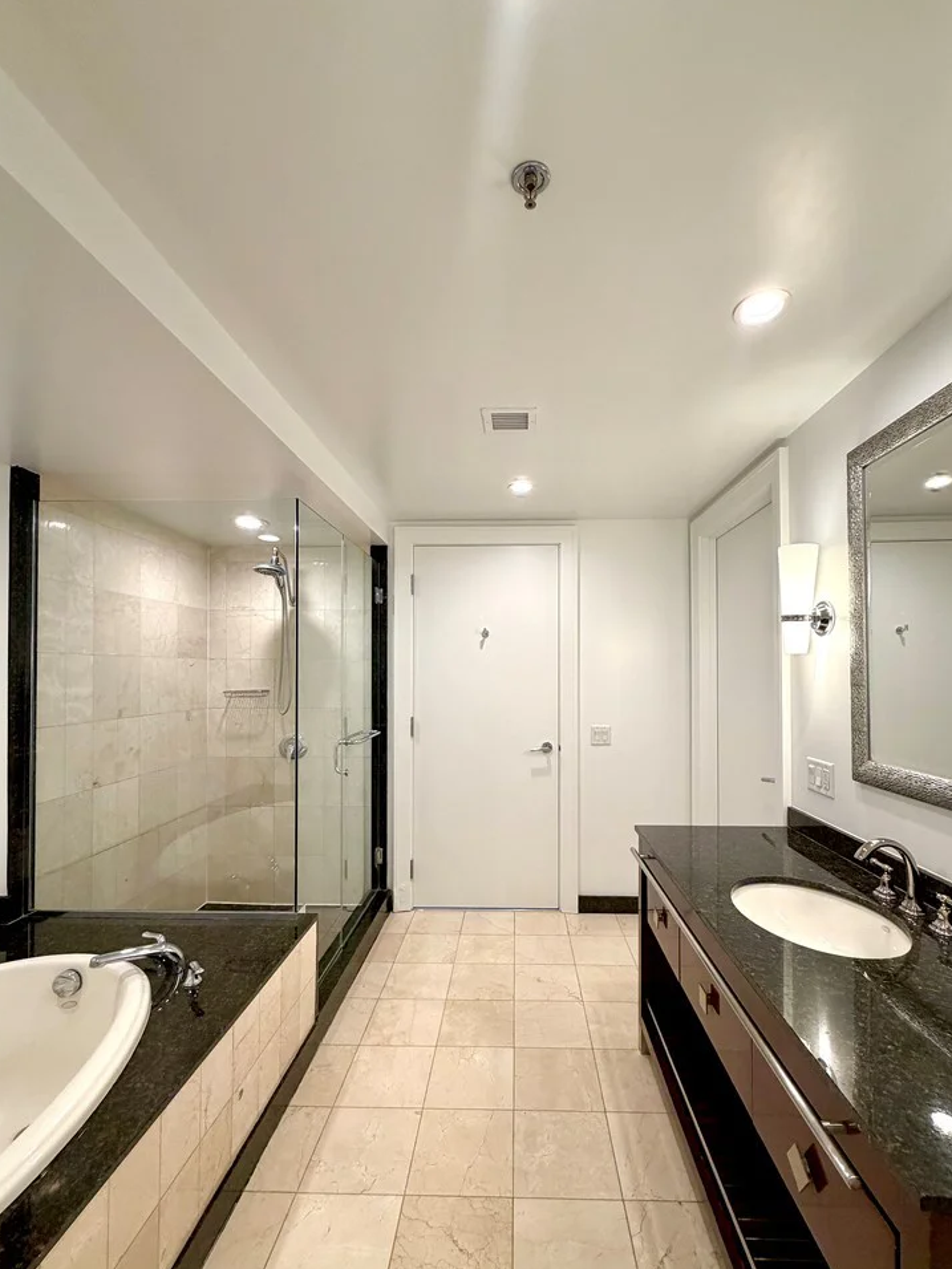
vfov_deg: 98.1
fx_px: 550
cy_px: 669
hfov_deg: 81.7
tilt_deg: +0.1
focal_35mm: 15
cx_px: 501
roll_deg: +0.6
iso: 200
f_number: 2.2
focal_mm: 2.22
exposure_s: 1/120
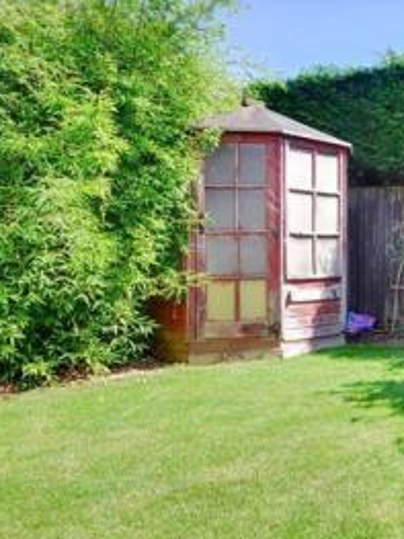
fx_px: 561
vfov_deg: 51.3
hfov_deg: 32.0
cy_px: 247
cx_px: 500
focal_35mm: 36
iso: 200
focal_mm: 10
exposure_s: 1/15
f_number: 11
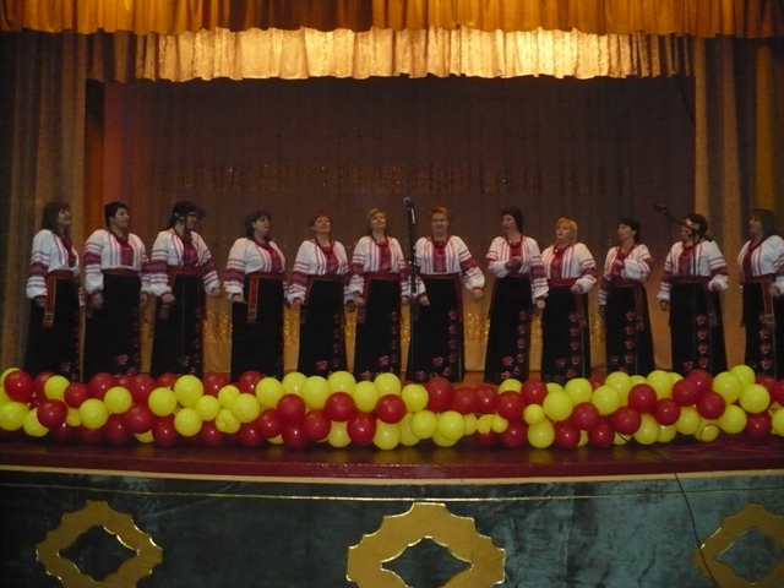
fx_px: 838
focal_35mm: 37
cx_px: 392
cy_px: 294
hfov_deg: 50.1
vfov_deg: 38.7
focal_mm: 6.1
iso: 640
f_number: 2.8
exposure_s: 1/30
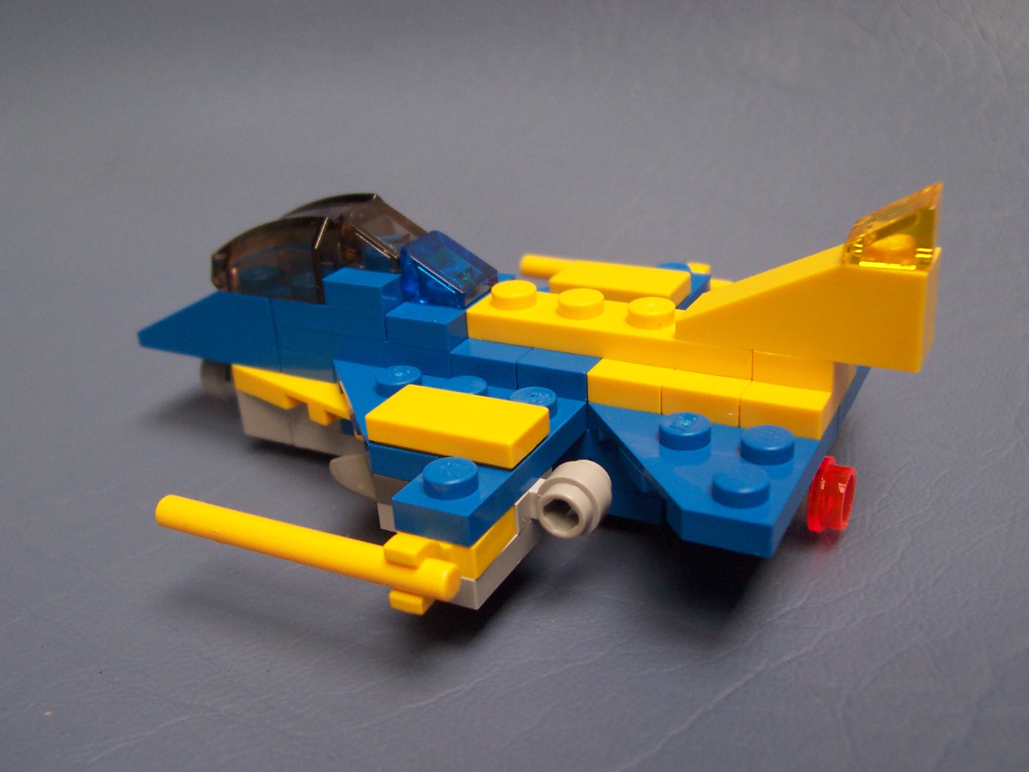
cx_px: 514
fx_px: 1100
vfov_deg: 38.7
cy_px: 386
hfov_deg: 50.1
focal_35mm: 37
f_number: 2.8
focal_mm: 5.6
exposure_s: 1/180
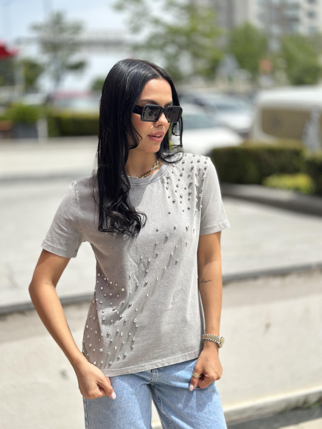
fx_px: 595
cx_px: 161
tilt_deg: -8.3
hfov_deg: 30.3
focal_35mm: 48
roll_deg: +1.7
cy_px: 214
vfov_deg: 39.7
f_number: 1.78
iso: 100
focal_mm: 6.86
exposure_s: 1/5000
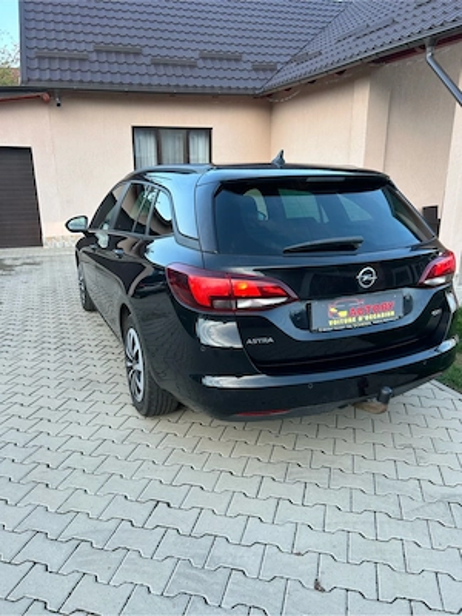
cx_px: 231
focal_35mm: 26
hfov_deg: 53.1
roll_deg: -0.4
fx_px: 463
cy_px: 308
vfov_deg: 67.3
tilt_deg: -19.1
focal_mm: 5.7
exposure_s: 1/168
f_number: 1.5
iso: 40
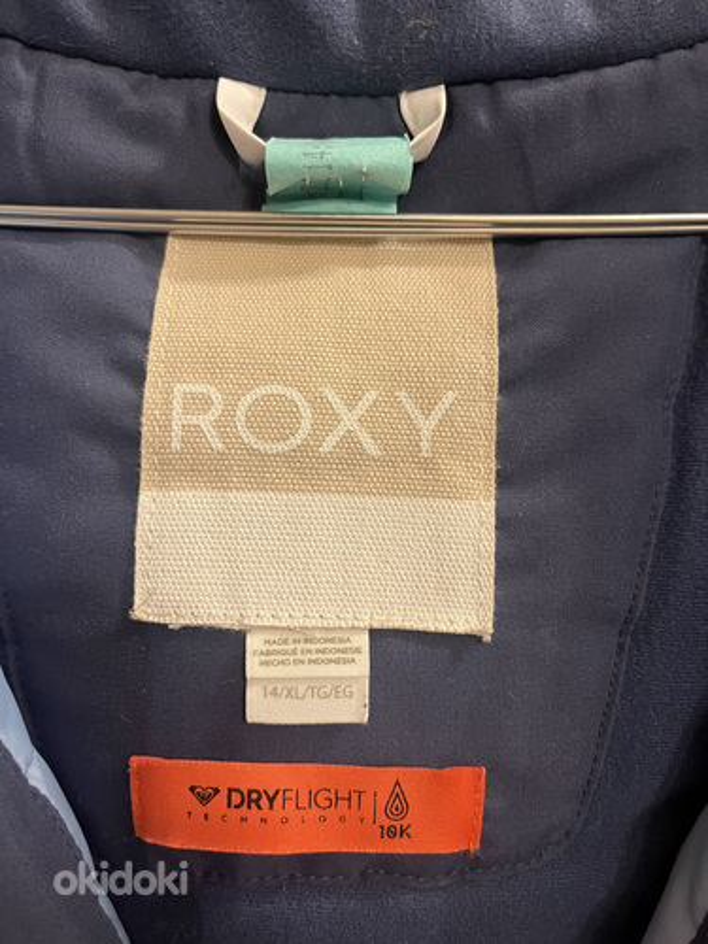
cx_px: 354
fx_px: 709
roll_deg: +0.4
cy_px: 472
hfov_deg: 53.1
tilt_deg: -14.3
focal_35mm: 26
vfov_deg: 67.3
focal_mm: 5.1
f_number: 1.6
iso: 320
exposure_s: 1/50
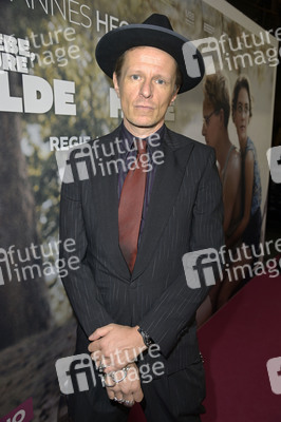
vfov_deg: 60.3
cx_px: 140
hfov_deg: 42.3
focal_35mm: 31
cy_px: 211
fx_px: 364
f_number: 5
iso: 640
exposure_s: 1/250
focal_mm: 31
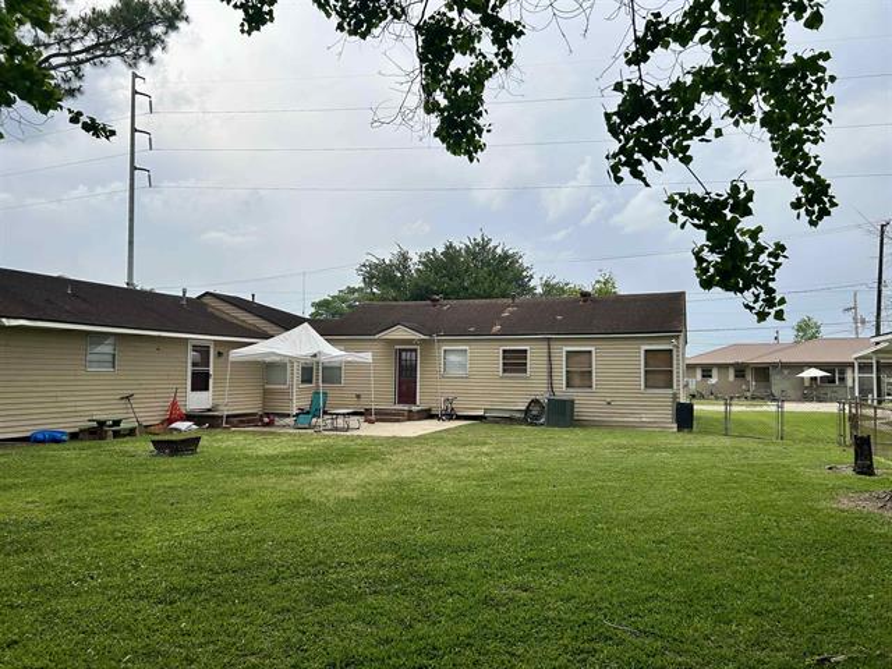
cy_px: 334
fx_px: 670
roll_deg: +0.1
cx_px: 446
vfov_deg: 53.1
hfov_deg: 67.3
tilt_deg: +2.1
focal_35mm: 26
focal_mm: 5.7
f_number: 1.5
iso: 50
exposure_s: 1/3831
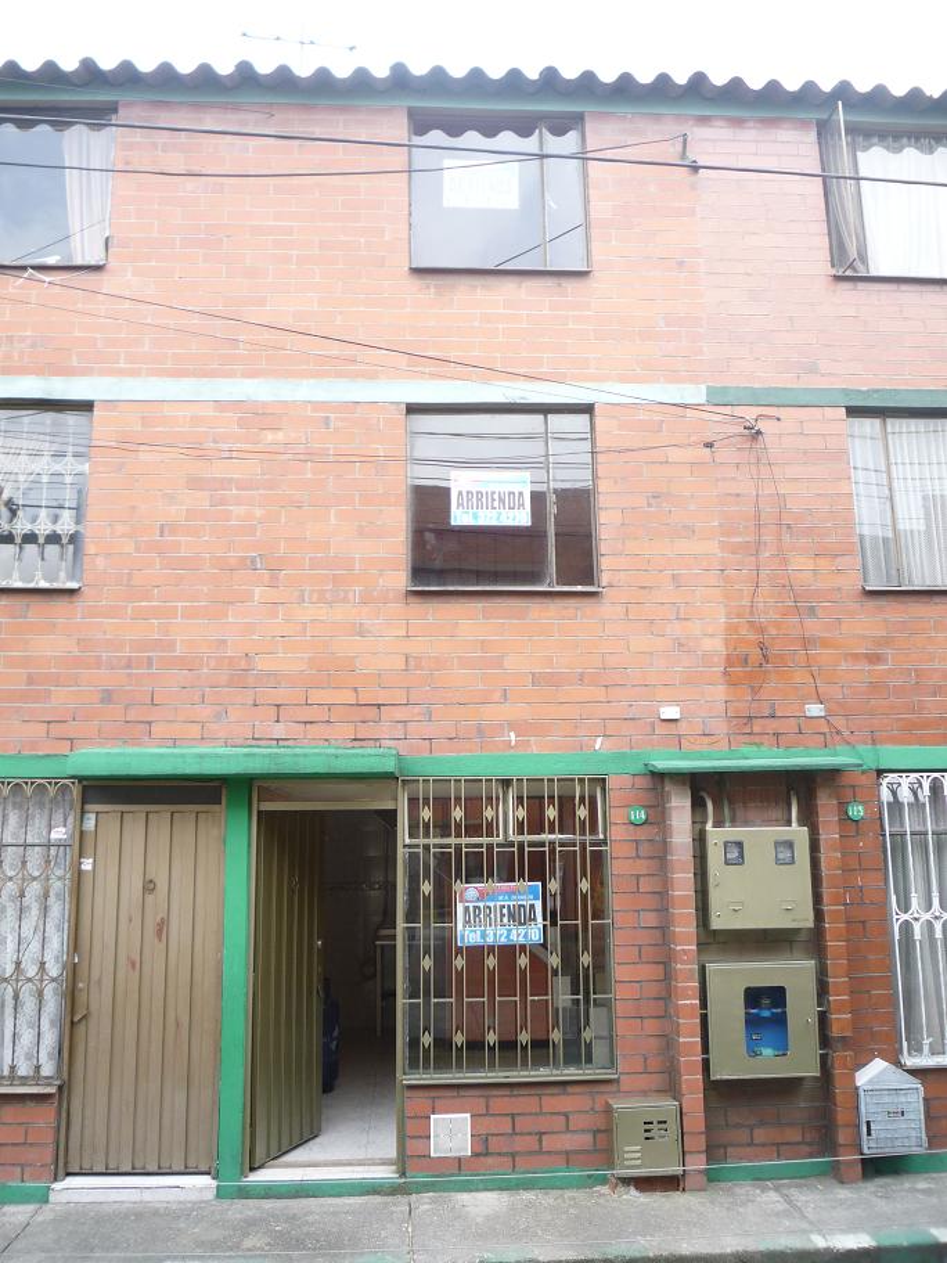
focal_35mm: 30
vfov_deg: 60.0
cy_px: 632
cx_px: 474
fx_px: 1094
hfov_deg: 46.8
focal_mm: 5.2
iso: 100
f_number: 3.3
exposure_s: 1/100
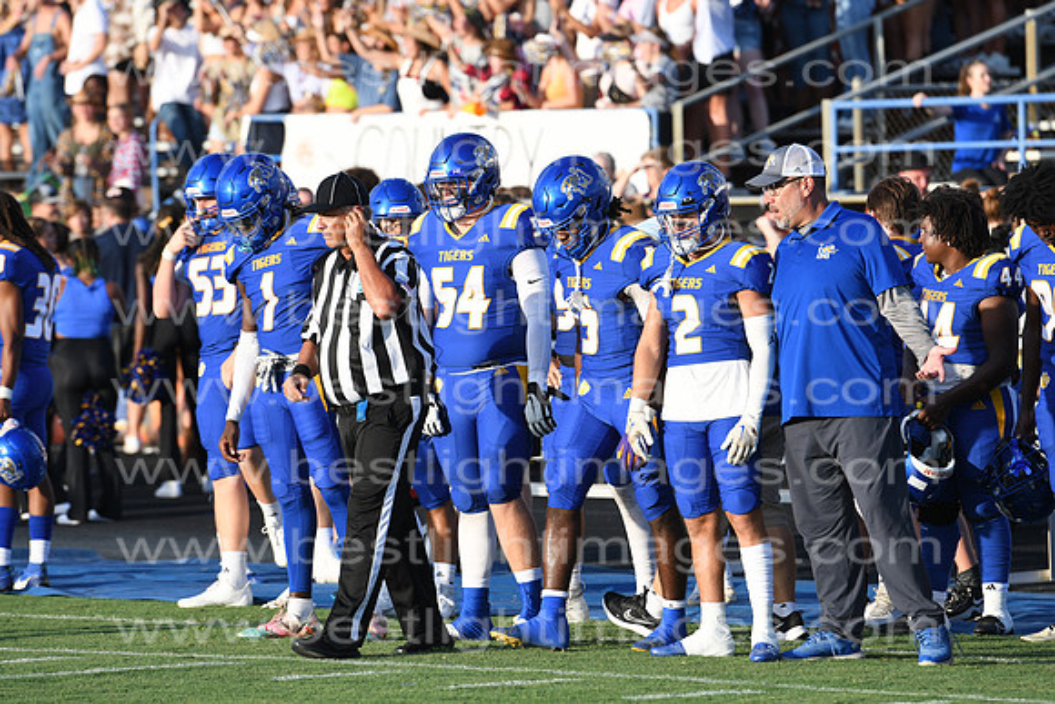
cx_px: 528
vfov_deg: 4.8
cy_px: 352
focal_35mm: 285
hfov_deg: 7.2
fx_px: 8354
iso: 110
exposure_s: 1/500
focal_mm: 190
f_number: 5.6
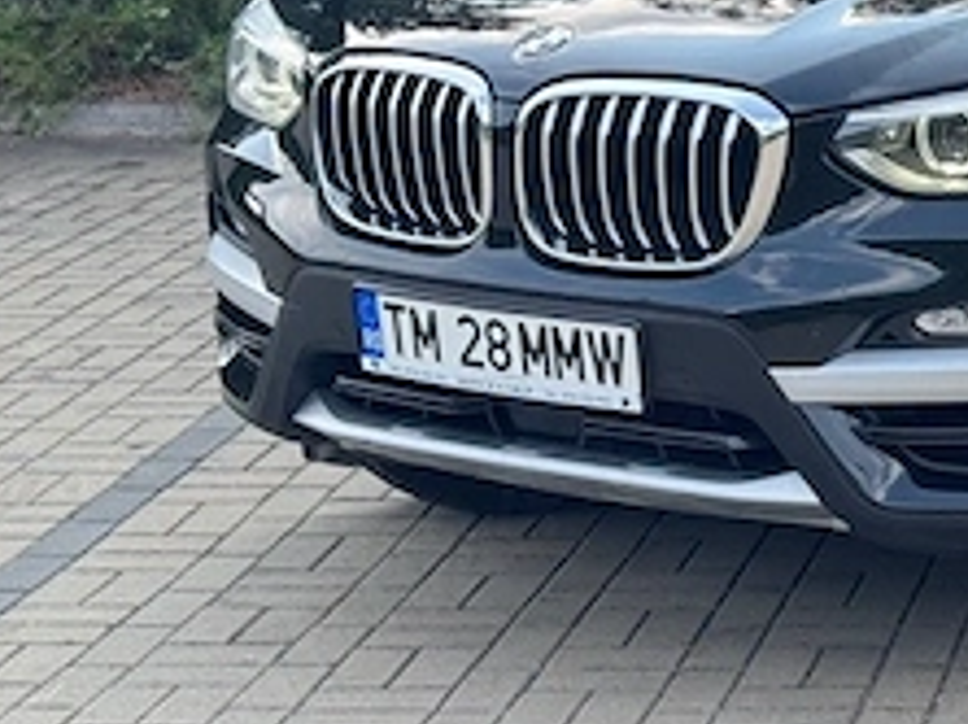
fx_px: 3631
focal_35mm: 130
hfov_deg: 14.5
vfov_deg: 11.2
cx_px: 1278
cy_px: -83
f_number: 1.78
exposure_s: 1/802
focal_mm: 6.76
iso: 64
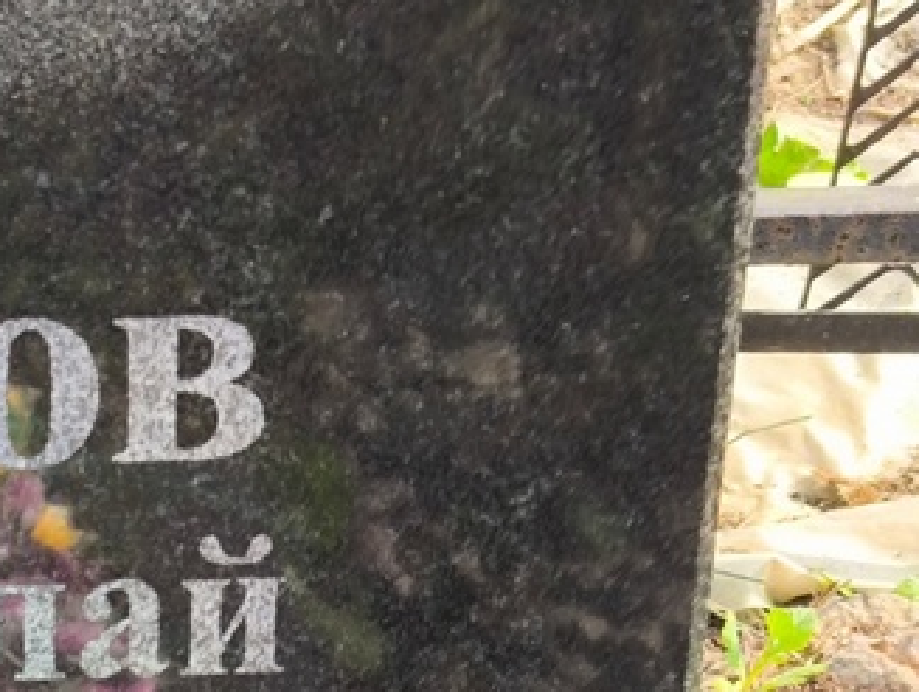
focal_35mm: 122
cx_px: -190
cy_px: 743
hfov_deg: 15.5
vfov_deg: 12.0
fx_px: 3242
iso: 50
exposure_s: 1/356
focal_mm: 4.71
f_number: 1.7
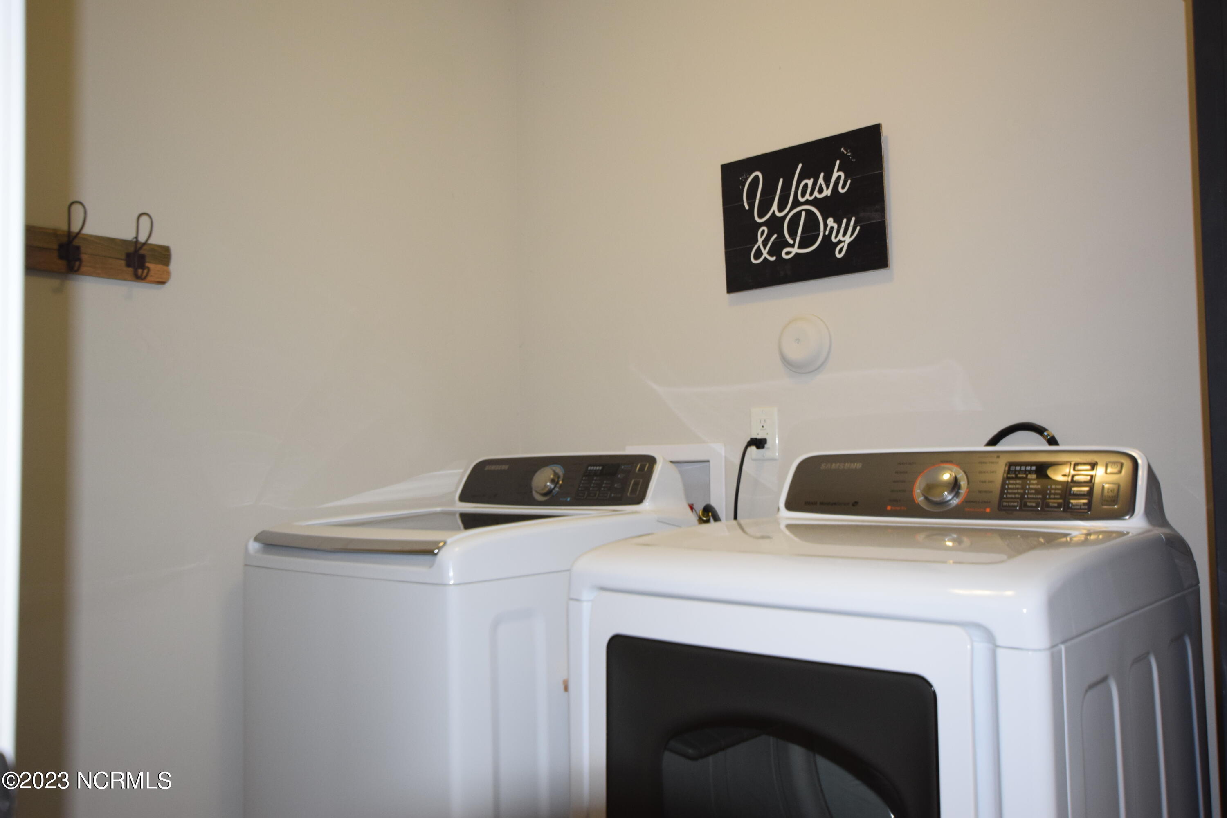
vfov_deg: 43.6
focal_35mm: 30
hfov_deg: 61.9
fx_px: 1022
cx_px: 614
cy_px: 409
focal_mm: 20
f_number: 5
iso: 800
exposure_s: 1/100
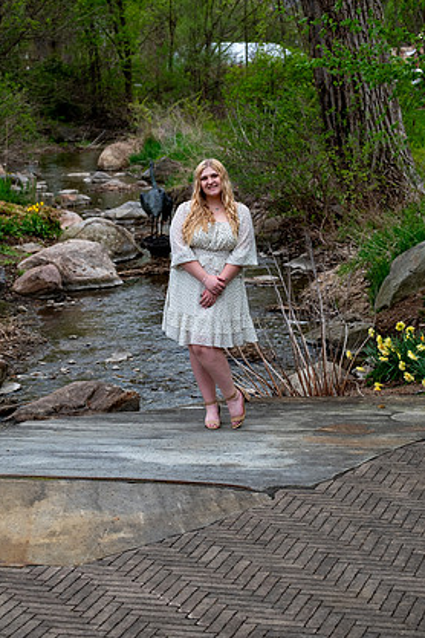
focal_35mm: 81
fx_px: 1434
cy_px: 314
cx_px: 225
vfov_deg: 25.1
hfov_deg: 16.9
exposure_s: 1/320
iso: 250
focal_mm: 50
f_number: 4
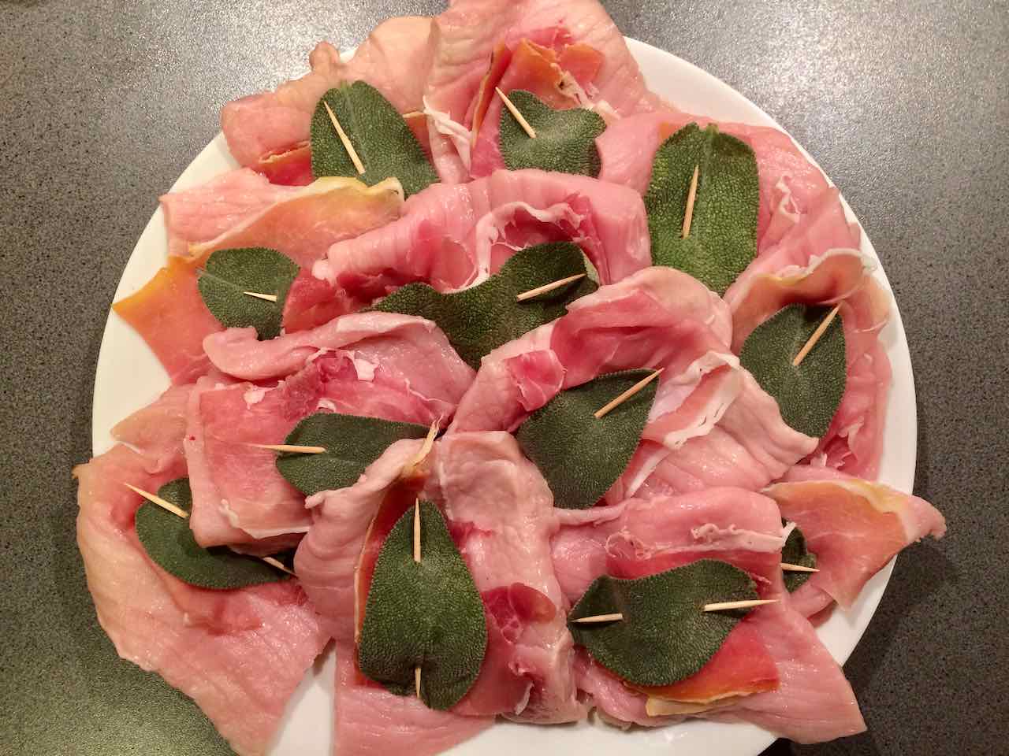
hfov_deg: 61.7
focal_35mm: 29
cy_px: 378
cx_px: 504
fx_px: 845
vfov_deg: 48.2
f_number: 2.2
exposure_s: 1/33
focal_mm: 4.15
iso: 160
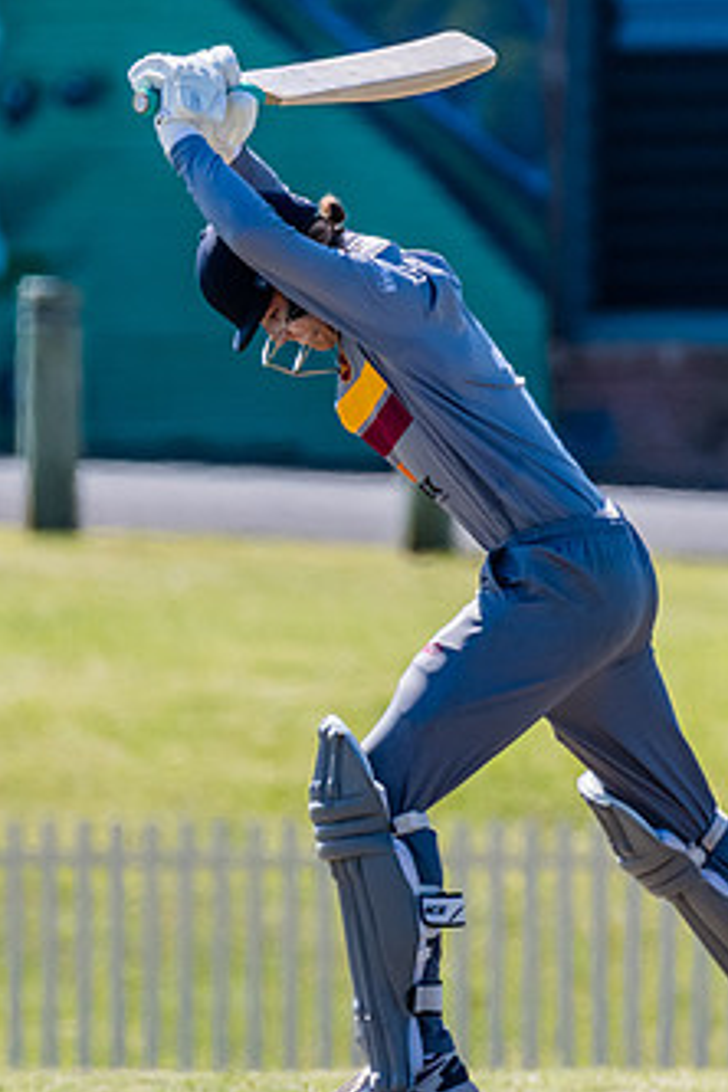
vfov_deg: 1.4
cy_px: 694
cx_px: 148
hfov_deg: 0.9
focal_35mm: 1453
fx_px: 44071
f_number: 6.3
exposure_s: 1/2000
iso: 640
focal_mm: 600
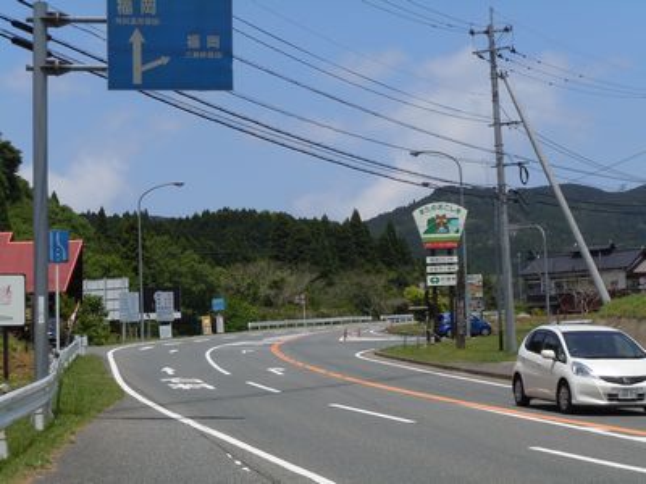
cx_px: 323
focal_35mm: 87
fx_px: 1624
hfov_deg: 22.5
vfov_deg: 17.0
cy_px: 242
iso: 100
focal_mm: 15.6
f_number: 5.3
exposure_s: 1/800
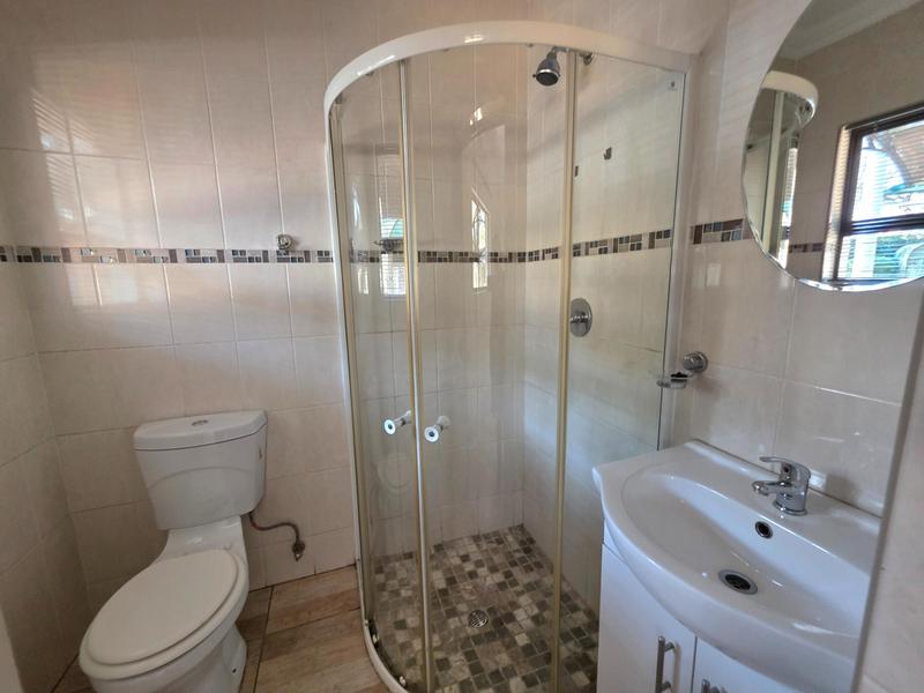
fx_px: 347
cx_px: 462
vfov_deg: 89.9
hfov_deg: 106.2
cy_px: 346
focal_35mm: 13
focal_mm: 2.2
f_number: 1.9
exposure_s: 1/50.3
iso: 400
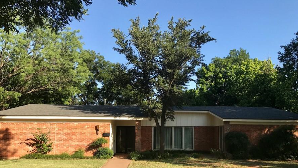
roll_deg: -0.6
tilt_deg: +5.8
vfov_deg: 33.4
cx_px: 167
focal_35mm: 35
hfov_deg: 56.5
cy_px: 116
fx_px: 277
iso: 20
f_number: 1.8
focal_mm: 3.99
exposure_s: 1/1114
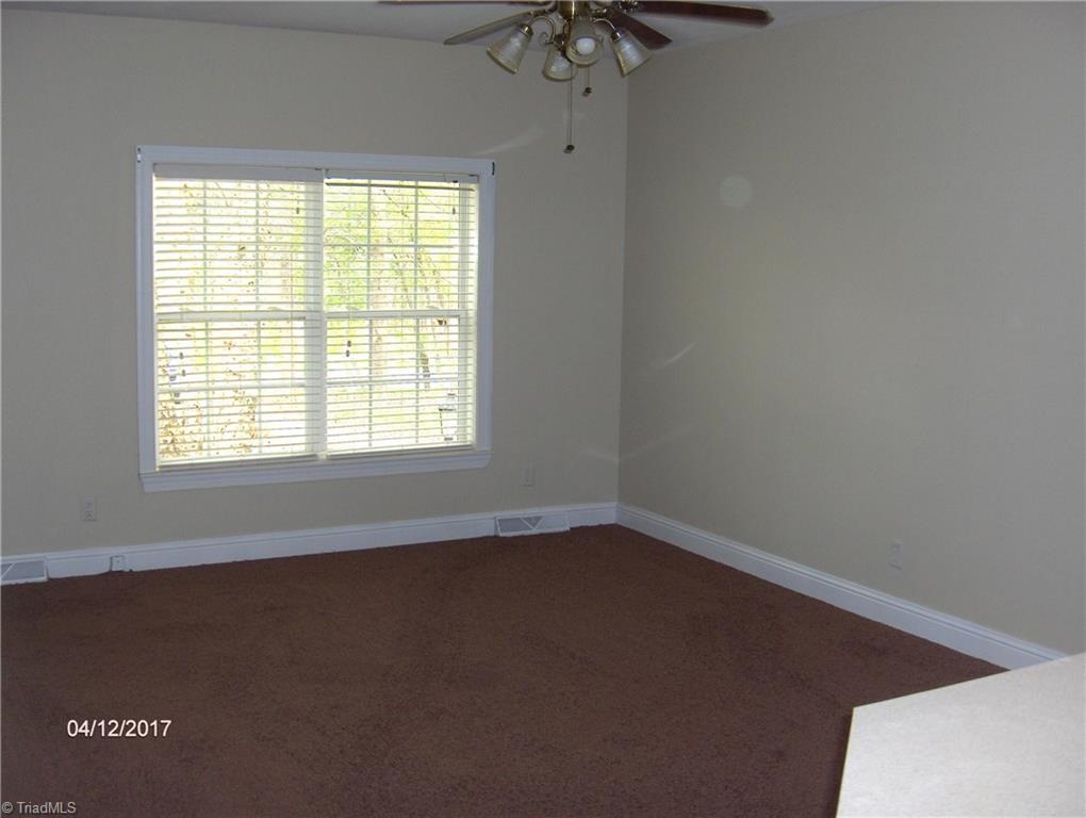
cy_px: 409
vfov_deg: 36.9
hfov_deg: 47.8
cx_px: 543
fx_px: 1225
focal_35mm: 39
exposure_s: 1/60
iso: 100
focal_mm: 8
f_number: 2.8
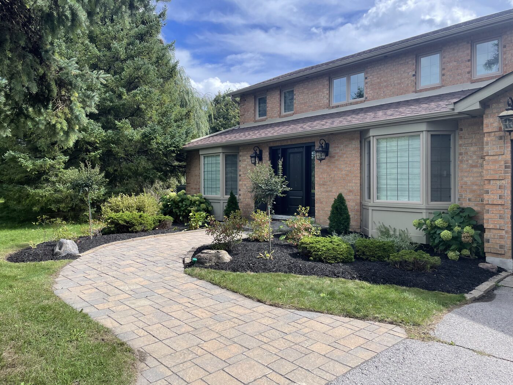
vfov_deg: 53.1
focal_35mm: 26
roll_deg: +0.4
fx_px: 385
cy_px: 192
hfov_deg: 67.3
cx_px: 256
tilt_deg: +0.2
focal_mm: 4.2
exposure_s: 1/1289
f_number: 1.6
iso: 32
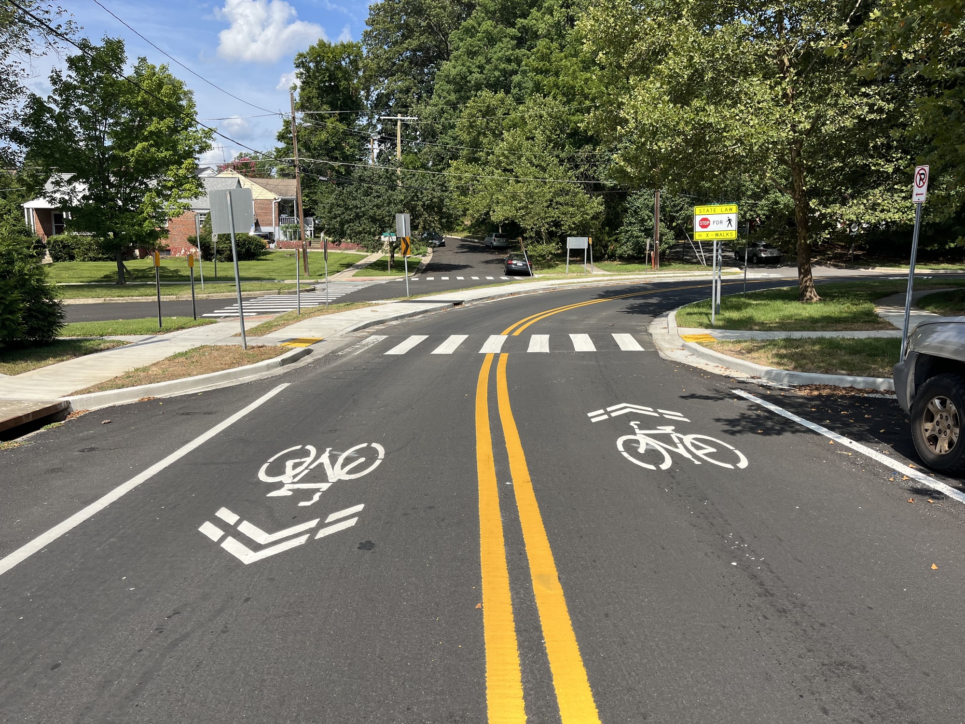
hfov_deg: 67.3
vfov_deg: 53.1
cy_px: 362
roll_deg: -0.6
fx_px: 725
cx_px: 482
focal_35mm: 26
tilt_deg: -10.6
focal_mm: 5.1
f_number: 1.6
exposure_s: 1/2967
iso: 50
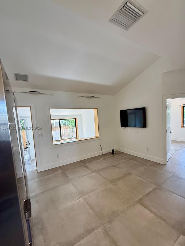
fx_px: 114
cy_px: 128
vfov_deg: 94.4
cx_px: 104
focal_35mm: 16
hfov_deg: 77.8
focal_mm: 2.22
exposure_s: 1/99
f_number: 2.2
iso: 125
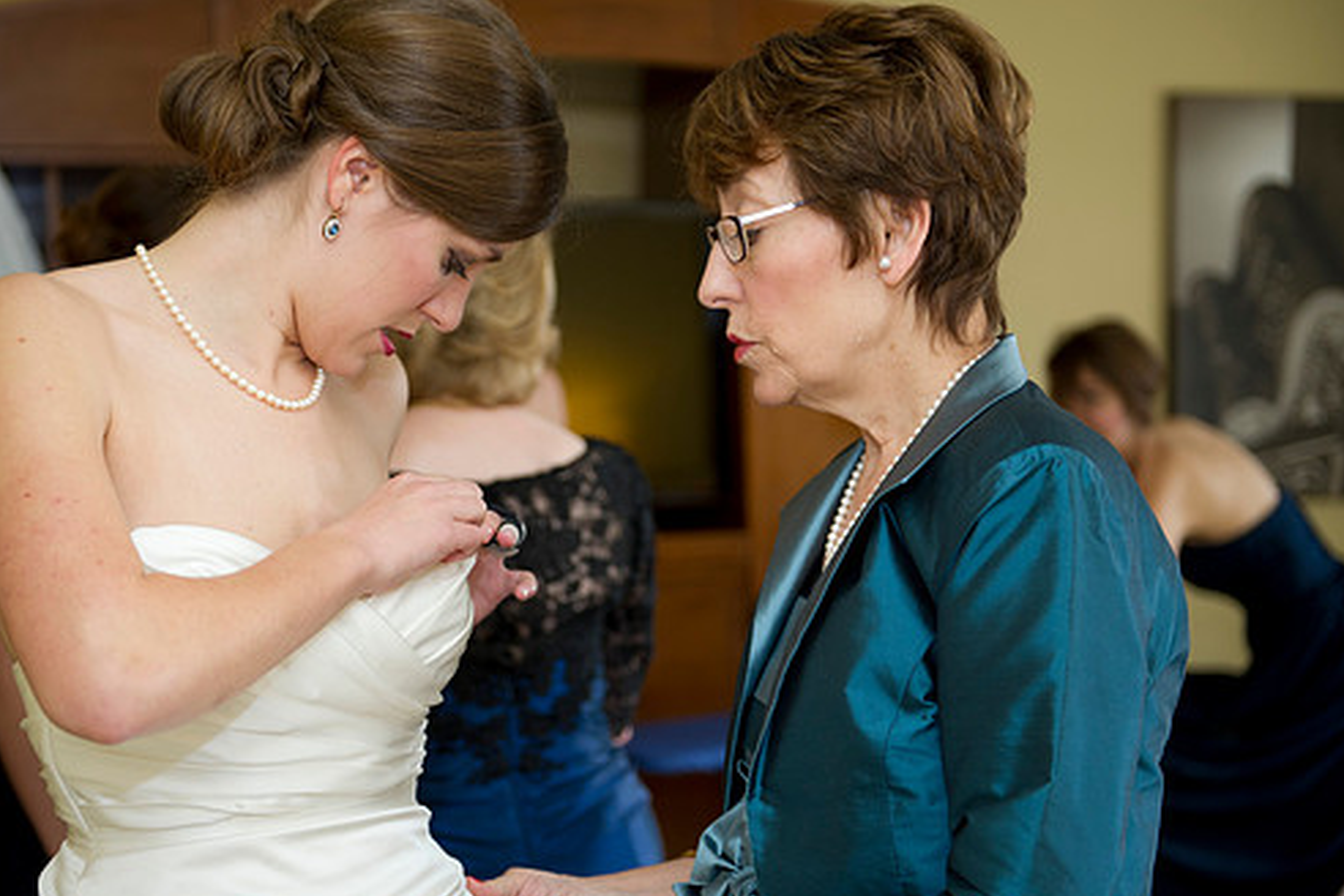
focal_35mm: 66
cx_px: 568
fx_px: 2464
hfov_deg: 30.5
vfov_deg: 20.6
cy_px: 459
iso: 640
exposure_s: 1/125
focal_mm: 56
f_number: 2.8
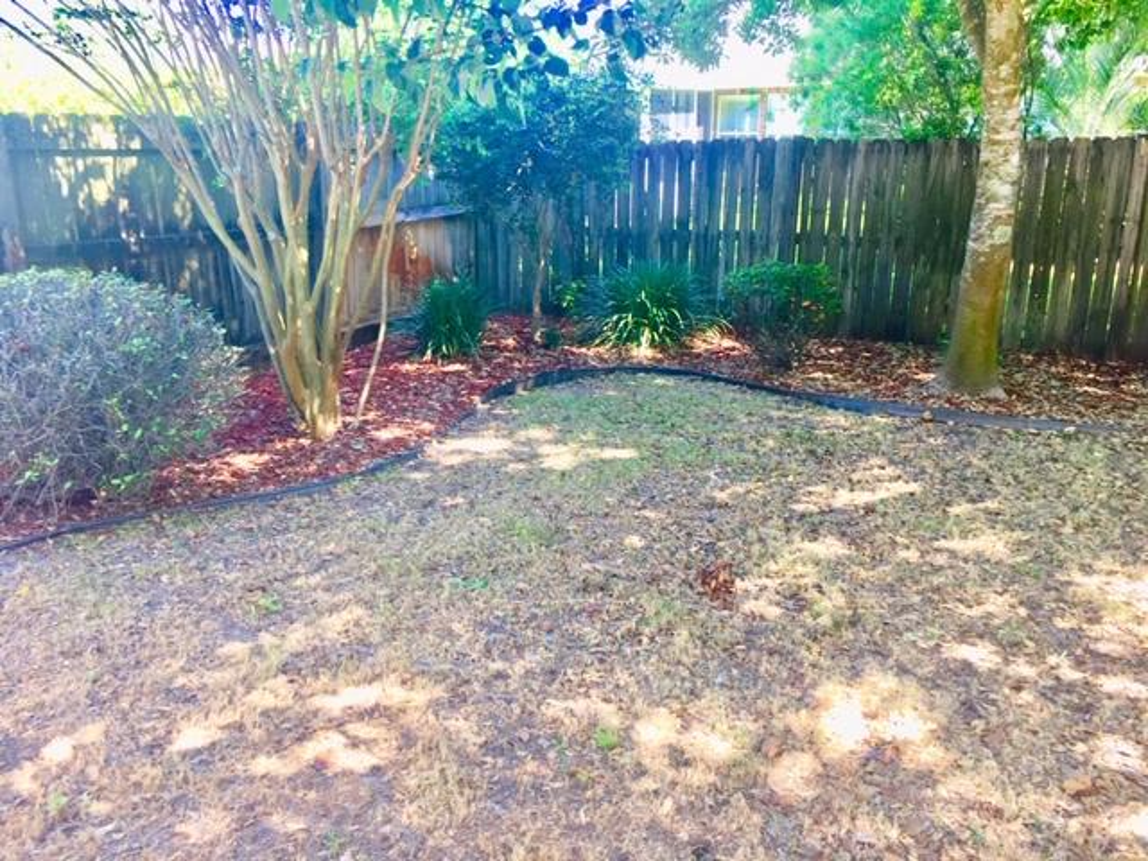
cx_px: 574
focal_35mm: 29
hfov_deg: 61.7
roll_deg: -0.1
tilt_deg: -13.7
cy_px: 430
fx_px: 962
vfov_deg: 48.2
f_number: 2.2
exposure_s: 1/60
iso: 32
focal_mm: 4.15
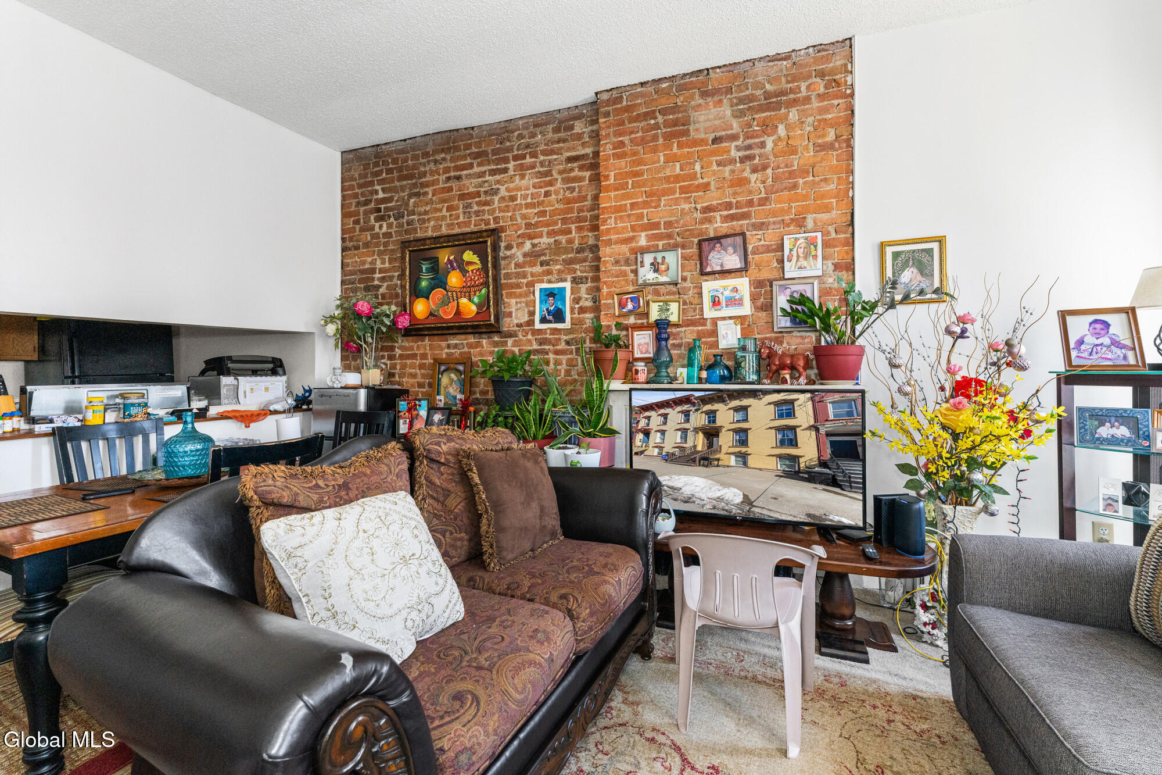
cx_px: 581
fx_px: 452
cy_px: 388
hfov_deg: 104.3
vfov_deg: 81.2
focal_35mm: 14
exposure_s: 1/60
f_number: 7.1
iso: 2500
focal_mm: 14
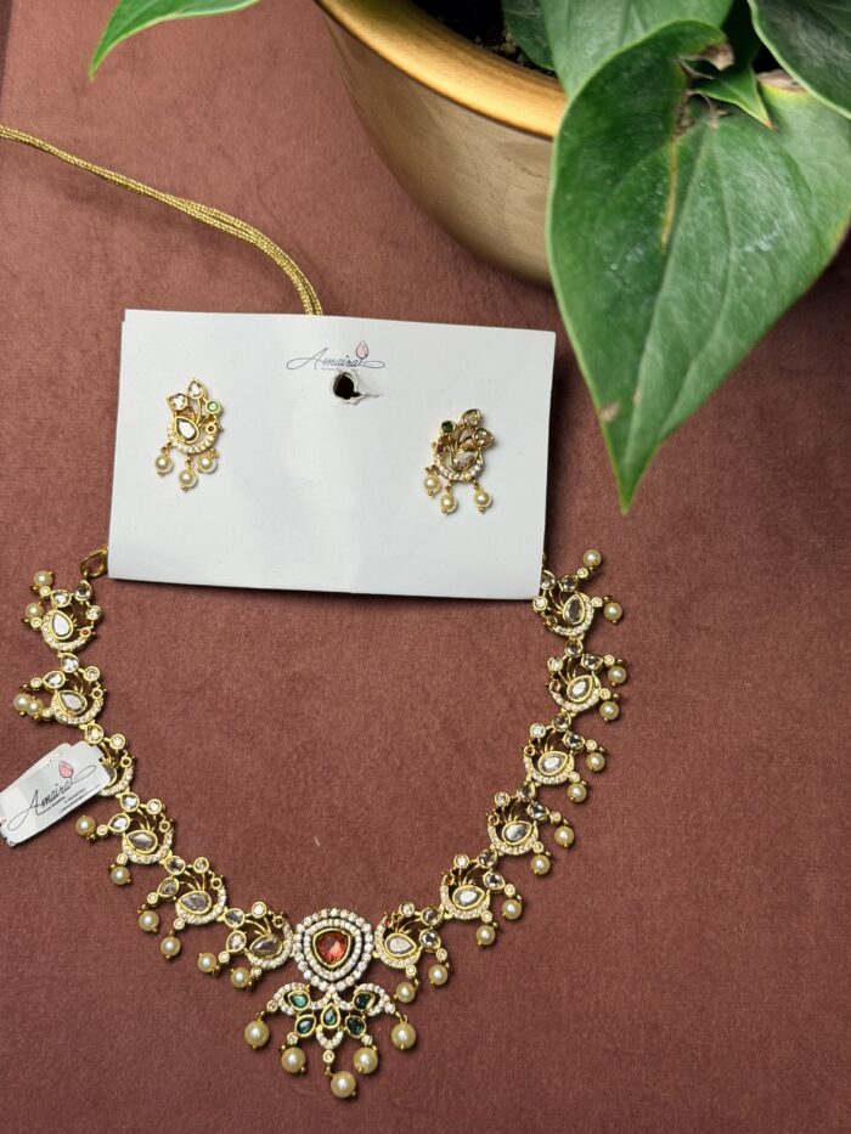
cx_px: 426
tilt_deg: -73.5
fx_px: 1573
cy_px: 567
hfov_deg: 30.3
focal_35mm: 48
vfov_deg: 39.7
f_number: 1.78
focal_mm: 6.76
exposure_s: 1/170
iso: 50
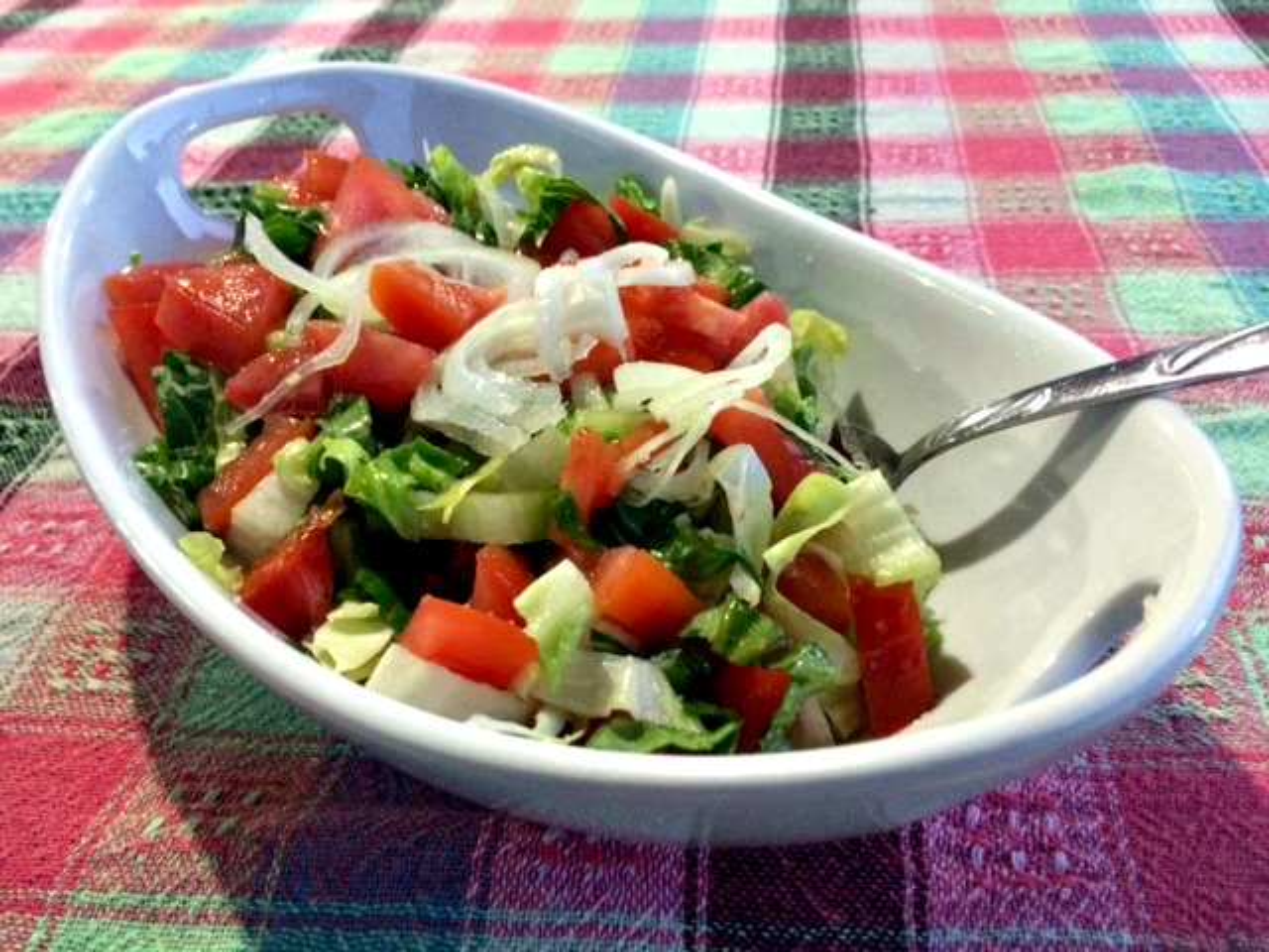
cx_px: 634
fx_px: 1063
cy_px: 476
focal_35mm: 29
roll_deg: +3.0
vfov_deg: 48.2
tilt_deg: -37.2
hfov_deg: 61.7
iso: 320
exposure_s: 1/15
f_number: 2.2
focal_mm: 4.15
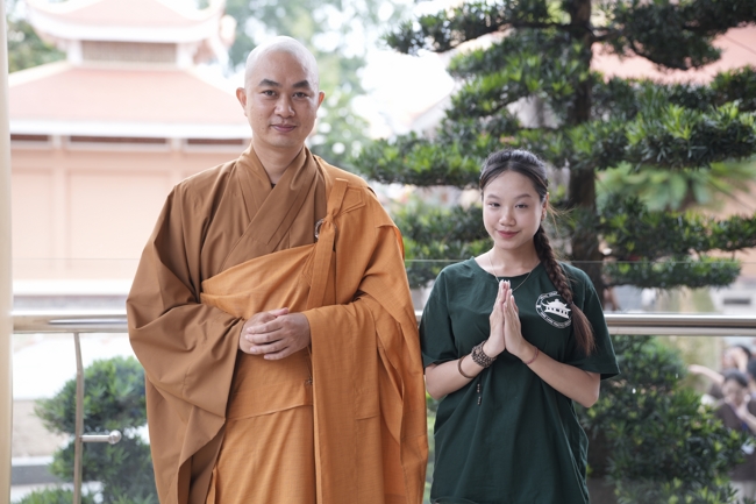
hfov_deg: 33.4
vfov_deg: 22.6
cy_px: 252
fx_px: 1260
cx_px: 378
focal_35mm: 60
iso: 125
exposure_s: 1/200
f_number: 2.8
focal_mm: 60
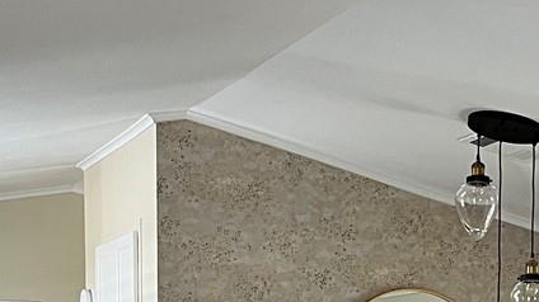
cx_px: 468
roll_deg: +0.0
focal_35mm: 107
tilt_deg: -5.1
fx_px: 1528
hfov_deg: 19.7
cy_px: 557
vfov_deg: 10.6
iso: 125
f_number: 1.6
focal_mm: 5.1
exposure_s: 1/65
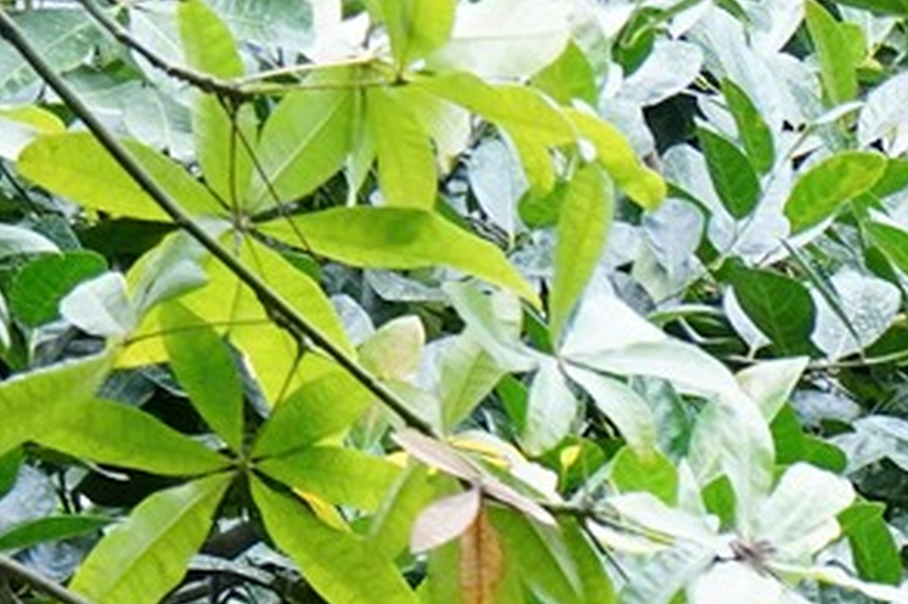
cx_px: 2436
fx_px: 6024
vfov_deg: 5.4
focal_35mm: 239
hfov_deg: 7.8
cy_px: 1766
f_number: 5.6
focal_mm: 35
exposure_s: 1/100
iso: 4000
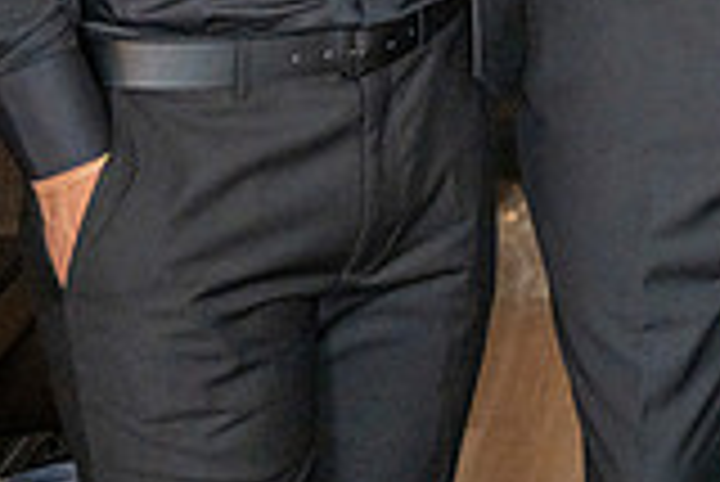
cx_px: 995
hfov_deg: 15.9
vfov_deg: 10.8
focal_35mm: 121
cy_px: -313
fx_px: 2422
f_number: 3.2
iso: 1250
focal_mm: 32
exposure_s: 1/160
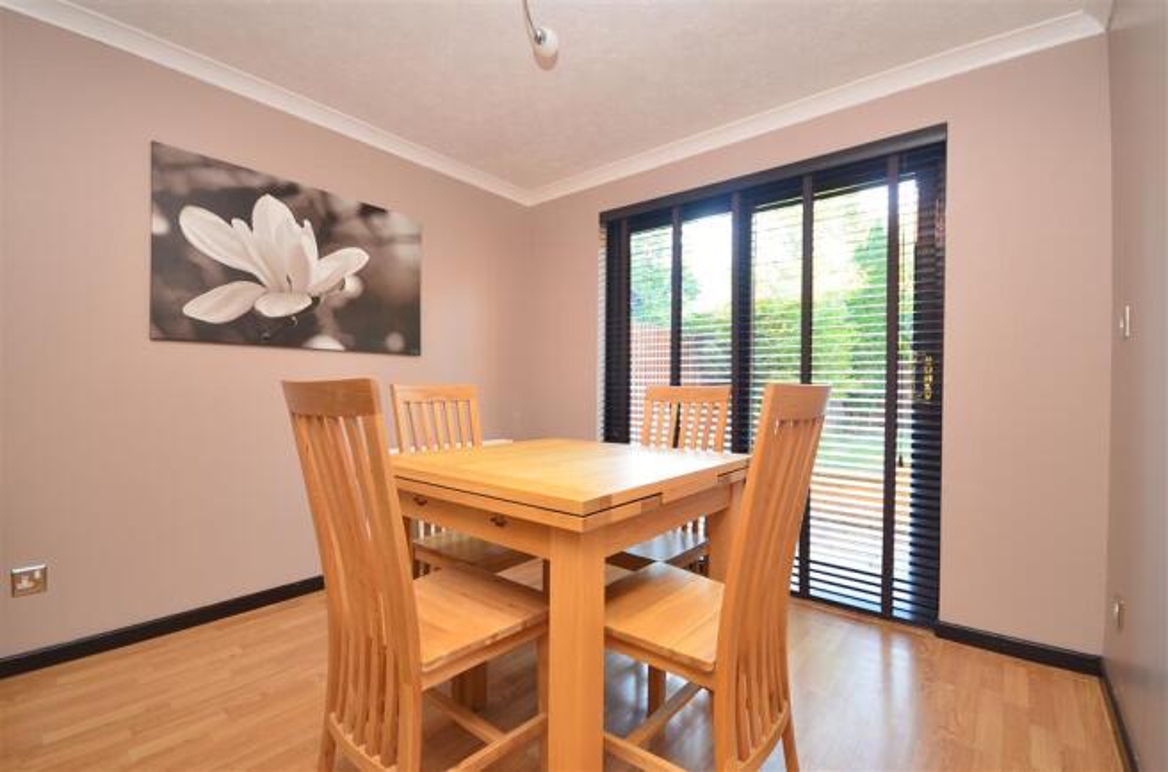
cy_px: 386
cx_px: 584
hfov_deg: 100.5
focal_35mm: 15
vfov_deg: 77.0
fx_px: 485
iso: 200
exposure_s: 1/8
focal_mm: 10
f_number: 5
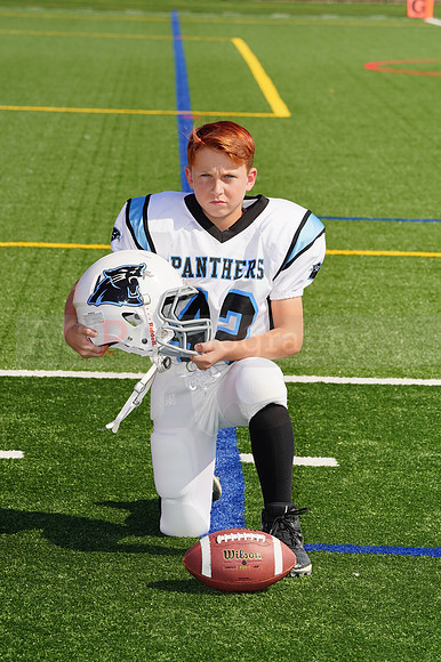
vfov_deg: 11.6
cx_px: 220
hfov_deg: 7.7
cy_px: 331
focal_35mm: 177
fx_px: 3256
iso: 100
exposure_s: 1/250
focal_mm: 177
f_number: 11
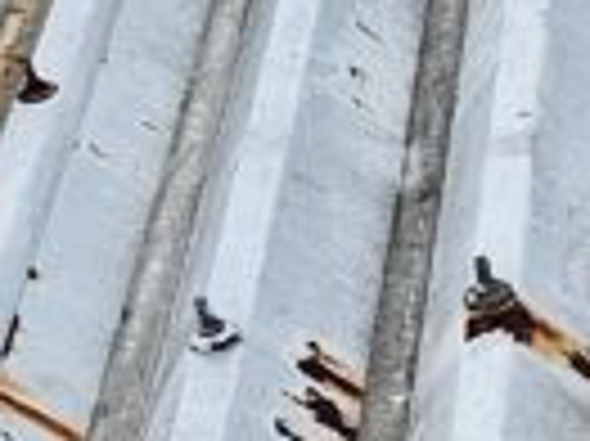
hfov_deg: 9.5
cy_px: 315
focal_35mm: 180
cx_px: 1540
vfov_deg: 8.2
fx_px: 3065
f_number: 1.8
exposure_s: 1/3367
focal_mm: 5.54
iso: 40
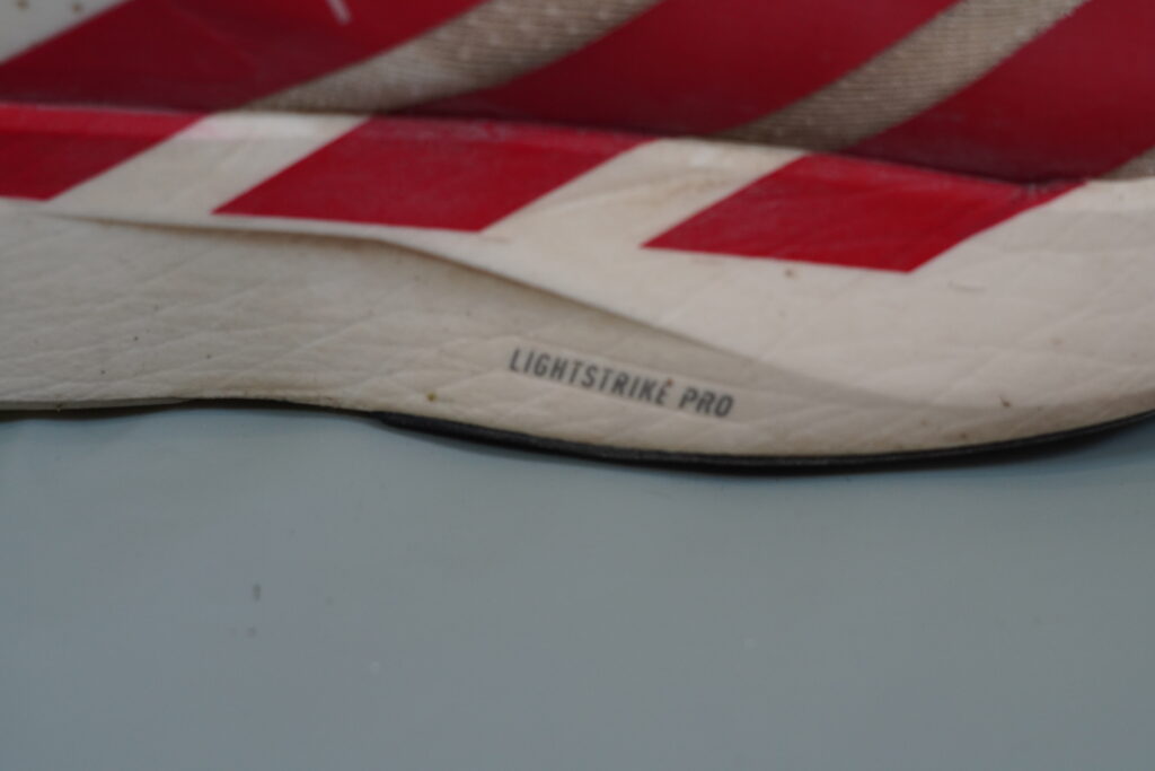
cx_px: 578
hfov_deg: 27.0
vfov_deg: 18.2
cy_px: 386
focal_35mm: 75
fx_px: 2406
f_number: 4
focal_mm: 50
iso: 800
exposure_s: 1/160
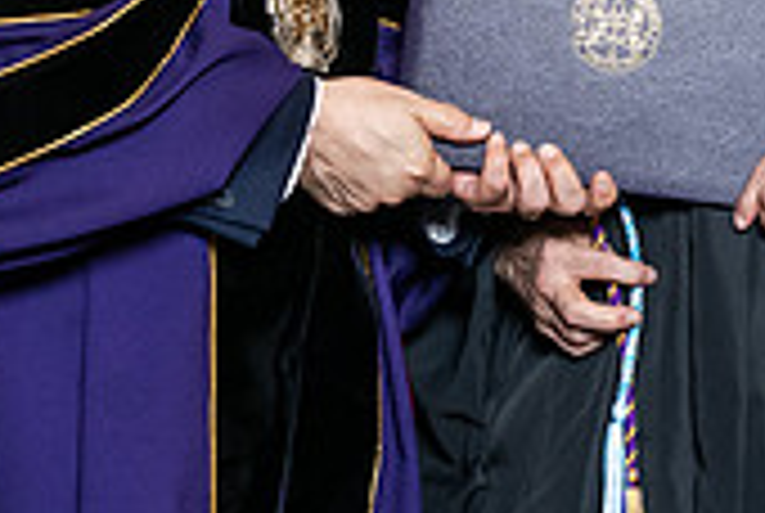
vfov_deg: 6.5
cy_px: -187
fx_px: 4492
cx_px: 446
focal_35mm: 211
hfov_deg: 9.7
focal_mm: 62
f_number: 5
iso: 2000
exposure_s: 1/200
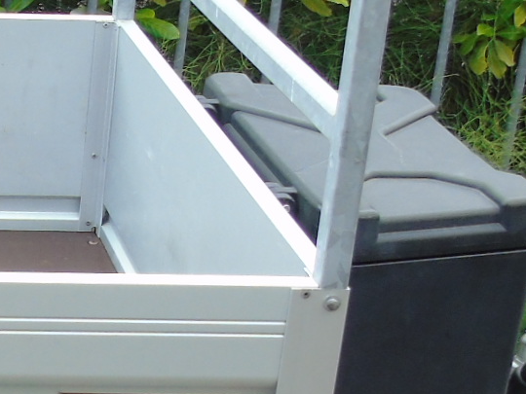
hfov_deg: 15.4
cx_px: -209
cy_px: 393
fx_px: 1823
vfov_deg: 12.2
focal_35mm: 120
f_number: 3.4
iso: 80
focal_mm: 4.4
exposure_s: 1/160
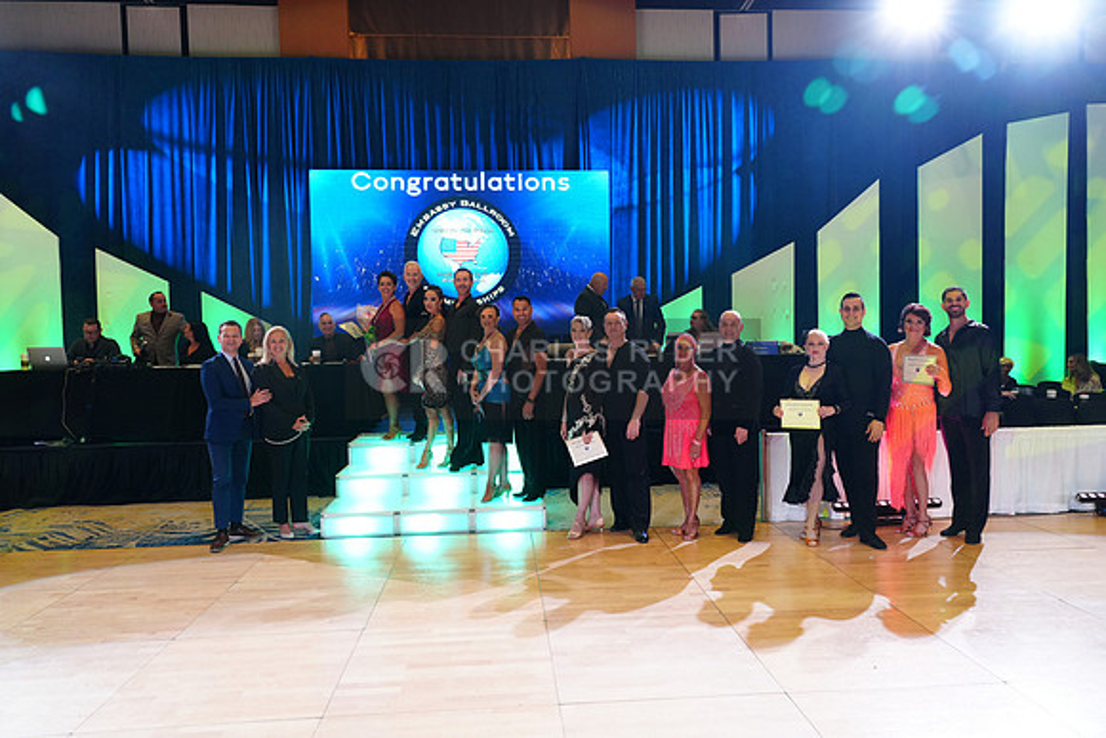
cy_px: 369
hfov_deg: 73.7
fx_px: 737
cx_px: 553
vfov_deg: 53.2
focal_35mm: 24
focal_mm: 24
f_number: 4
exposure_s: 1/125
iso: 2000
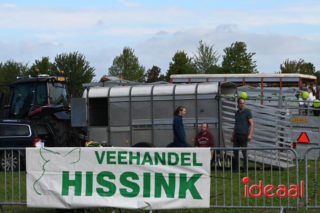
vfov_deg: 10.1
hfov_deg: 15.2
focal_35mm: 135
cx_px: 160
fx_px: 1199
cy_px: 106
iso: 500
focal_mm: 135
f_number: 9
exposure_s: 1/1250
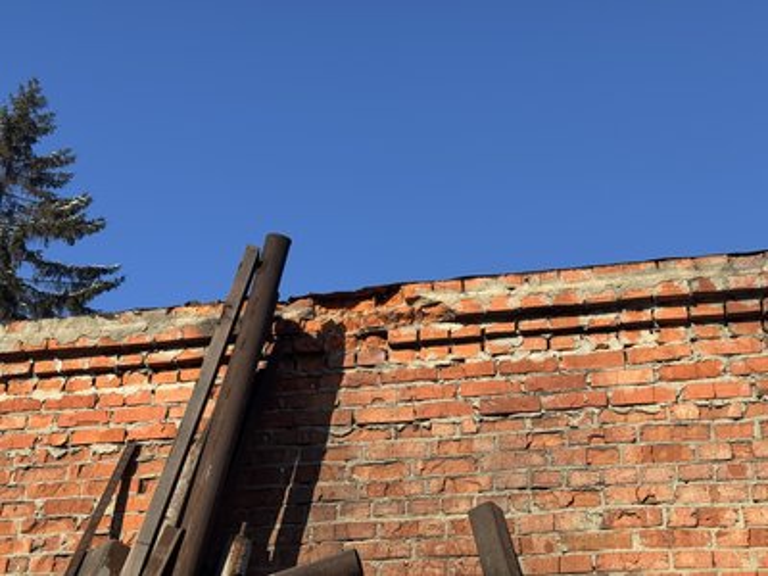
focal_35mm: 48
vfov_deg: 30.3
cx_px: 384
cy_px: 288
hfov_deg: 39.7
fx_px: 1065
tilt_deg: +29.8
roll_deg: -1.8
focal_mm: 6.76
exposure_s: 1/4049
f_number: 1.78
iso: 64
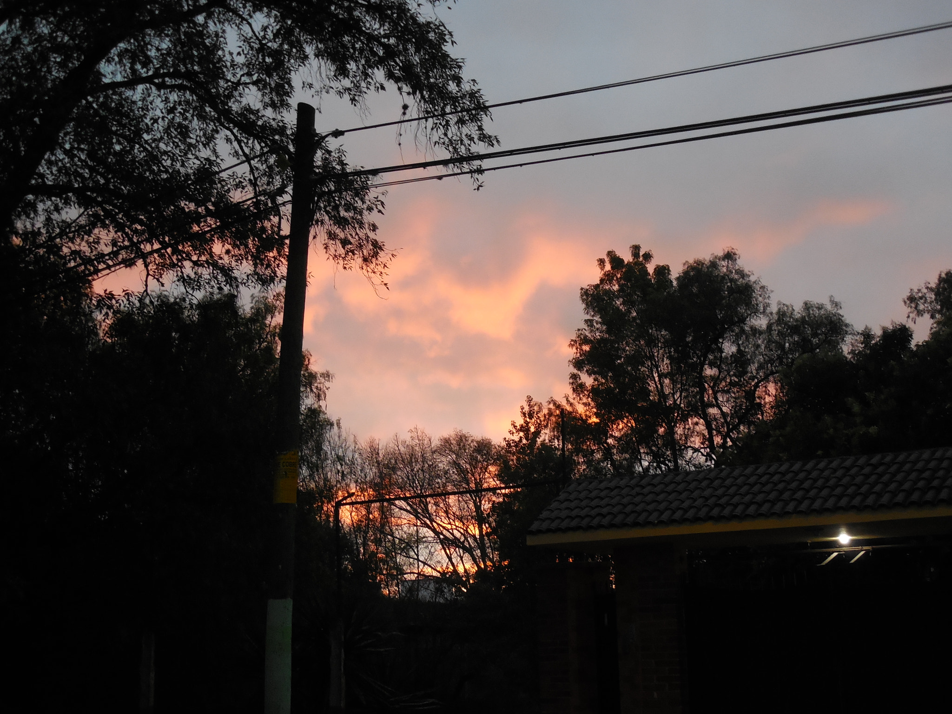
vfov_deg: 30.3
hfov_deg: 39.7
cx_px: 476
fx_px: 1320
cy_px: 357
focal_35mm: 48
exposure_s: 1/30
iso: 400
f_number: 4
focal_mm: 8.7
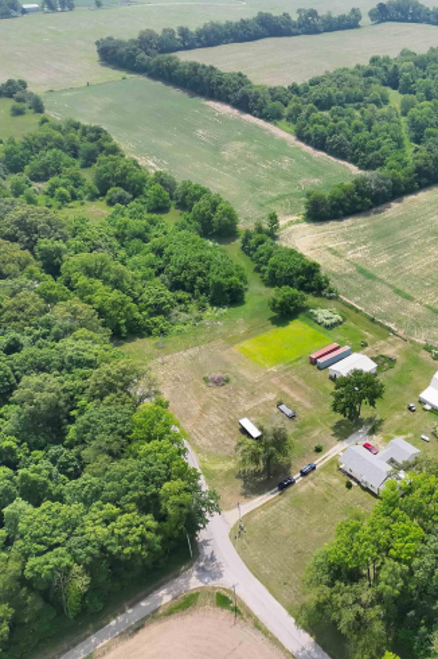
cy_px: 325
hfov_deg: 35.8
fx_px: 621
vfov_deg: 55.8
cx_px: 416
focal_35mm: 34
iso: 150
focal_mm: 6.72
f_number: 1.7
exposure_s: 1/3200
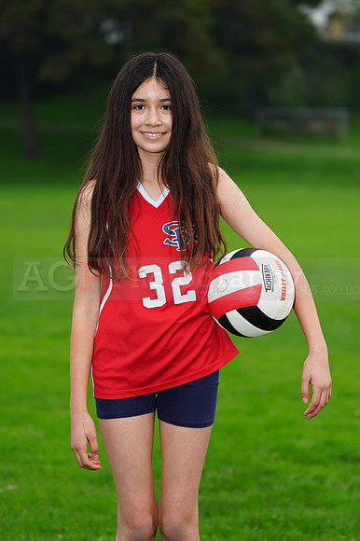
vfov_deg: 12.0
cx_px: 180
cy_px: 270
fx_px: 2568
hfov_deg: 8.0
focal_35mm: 171
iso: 200
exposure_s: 1/160
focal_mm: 171
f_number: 5.6
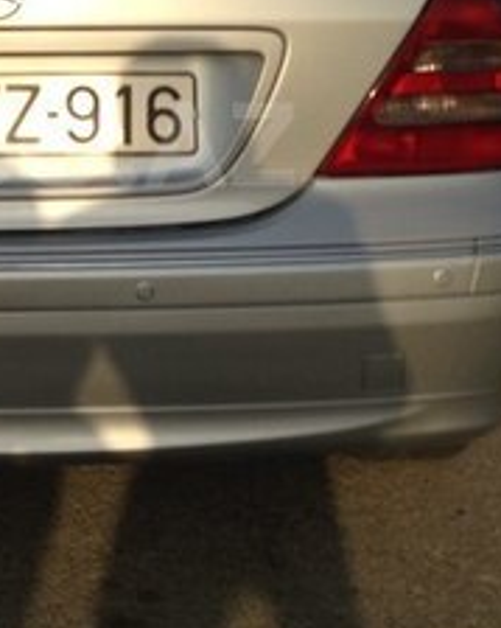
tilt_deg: -9.3
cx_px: 8
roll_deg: -0.2
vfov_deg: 20.0
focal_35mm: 95
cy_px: 144
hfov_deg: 15.9
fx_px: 1762
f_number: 2.4
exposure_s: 1/1695
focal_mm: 4.12
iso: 50
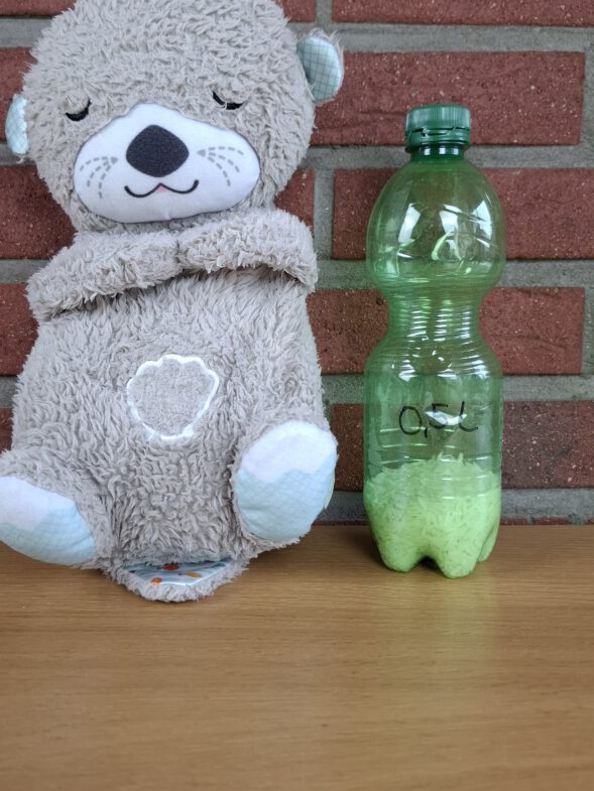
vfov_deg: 59.7
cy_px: 337
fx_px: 686
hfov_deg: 46.7
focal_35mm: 30
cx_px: 266
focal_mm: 5.54
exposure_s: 1/100
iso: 160
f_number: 1.8
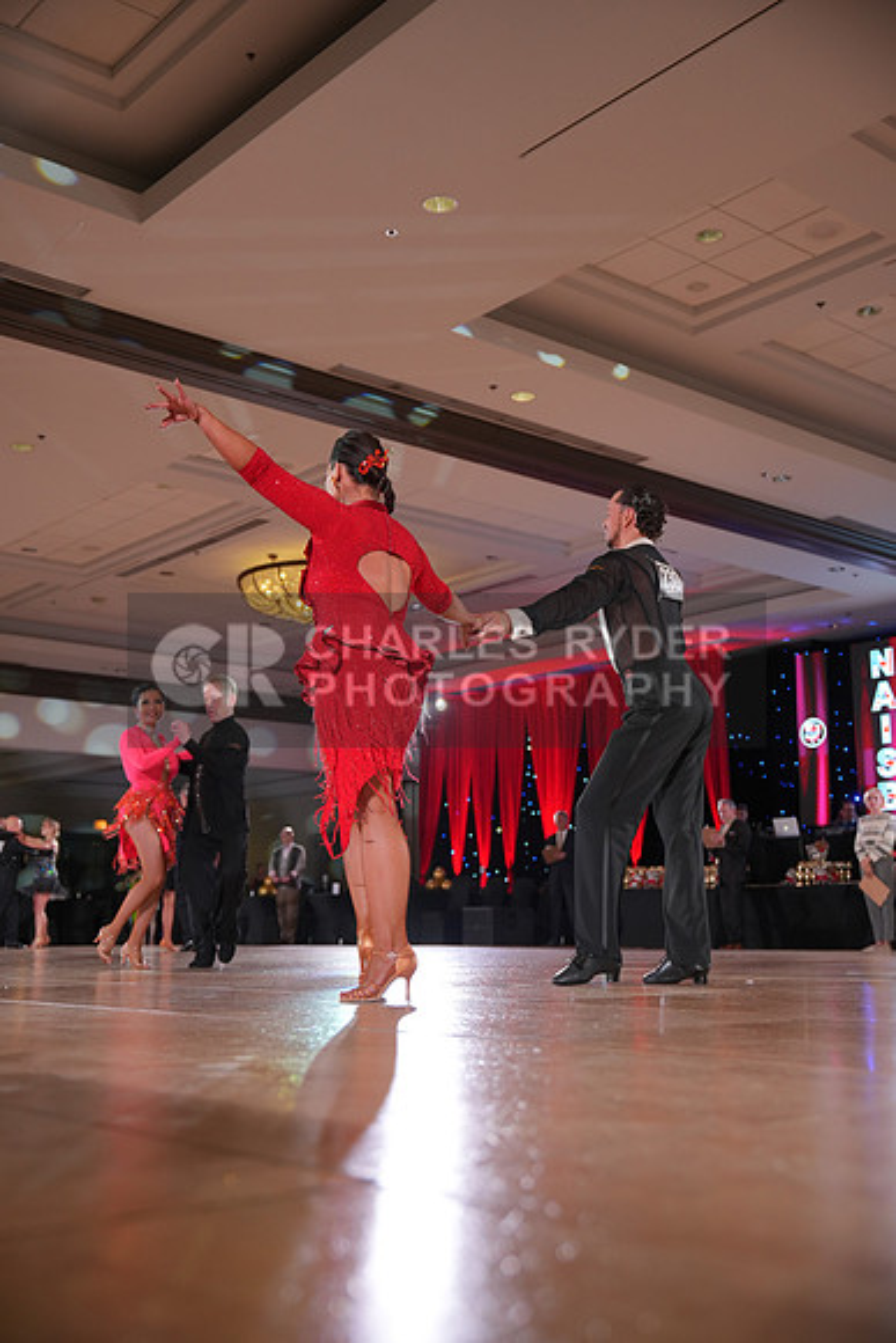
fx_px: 1418
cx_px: 448
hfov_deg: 35.1
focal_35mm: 38
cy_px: 672
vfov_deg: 50.7
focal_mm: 38
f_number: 2.8
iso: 1000
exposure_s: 1/400
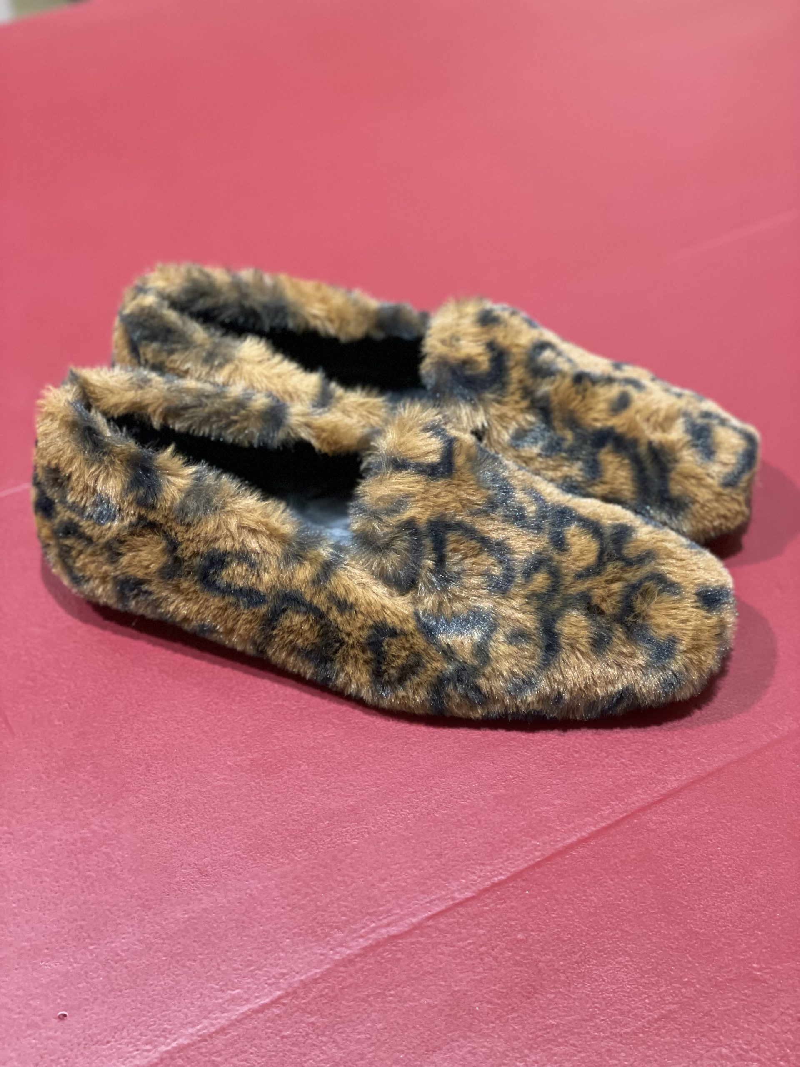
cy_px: 534
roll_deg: +0.7
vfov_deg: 36.8
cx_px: 400
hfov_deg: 28.0
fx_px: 1602
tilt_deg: -44.1
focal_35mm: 52
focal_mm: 6
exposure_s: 1/33
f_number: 2
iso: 250
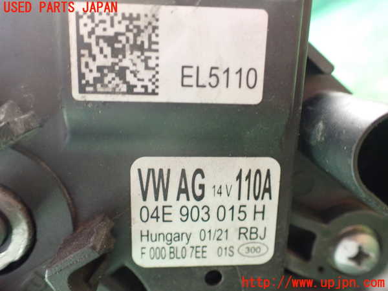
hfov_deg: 60.0
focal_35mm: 30
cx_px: 194
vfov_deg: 46.8
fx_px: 336
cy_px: 146
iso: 800
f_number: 2.3
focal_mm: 5.4
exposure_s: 1/80
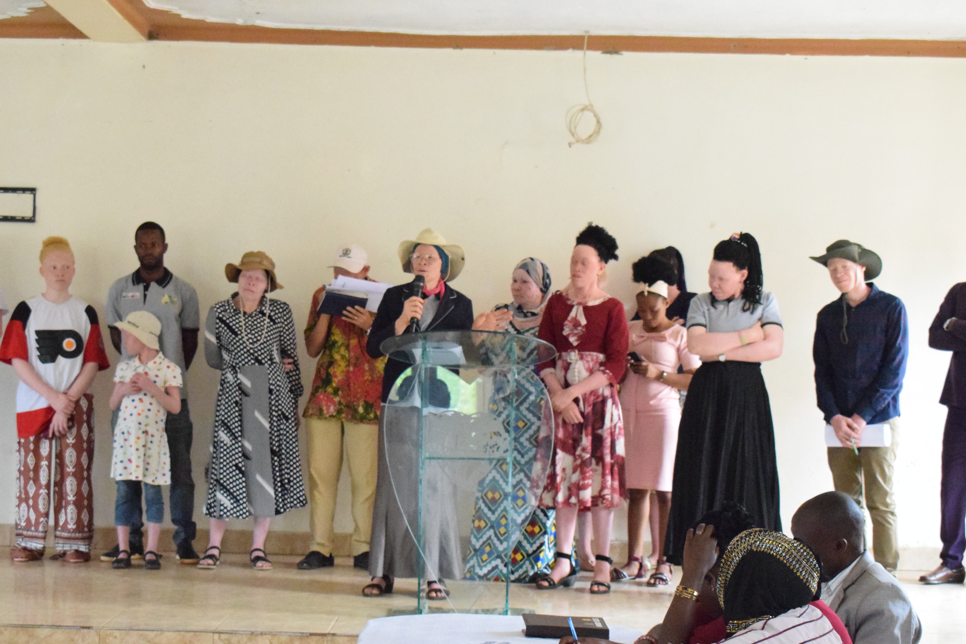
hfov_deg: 25.7
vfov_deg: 17.3
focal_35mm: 79
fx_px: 2120
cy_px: 361
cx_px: 424
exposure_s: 1/160
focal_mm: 46
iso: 12800
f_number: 8
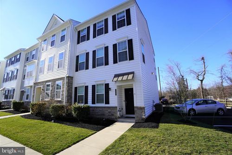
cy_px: 78
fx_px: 97
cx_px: 116
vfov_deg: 77.3
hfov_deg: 100.4
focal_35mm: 15
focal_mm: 10
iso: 100
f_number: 5
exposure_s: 1/500
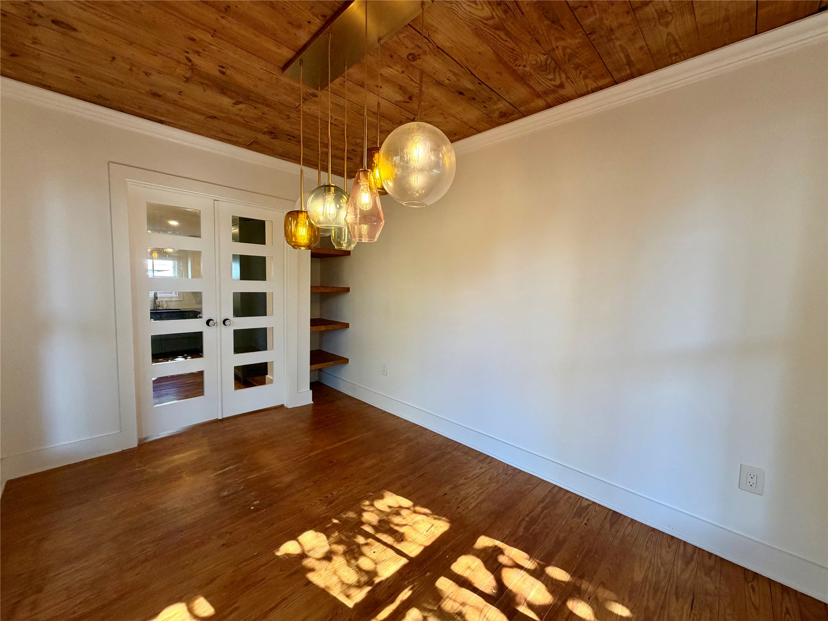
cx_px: 414
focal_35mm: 14
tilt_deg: -5.6
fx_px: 335
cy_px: 310
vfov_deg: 85.7
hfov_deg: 102.1
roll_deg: -1.8
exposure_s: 1/120
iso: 200
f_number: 2.2
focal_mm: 2.22
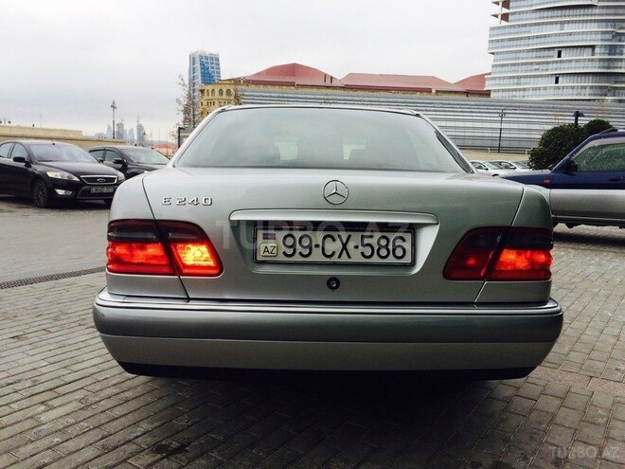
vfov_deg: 48.2
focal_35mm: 29
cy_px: 234
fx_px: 524
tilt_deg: -7.9
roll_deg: -2.8
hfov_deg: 61.7
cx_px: 312
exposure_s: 1/507
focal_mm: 4.15
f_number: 2.2
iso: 32
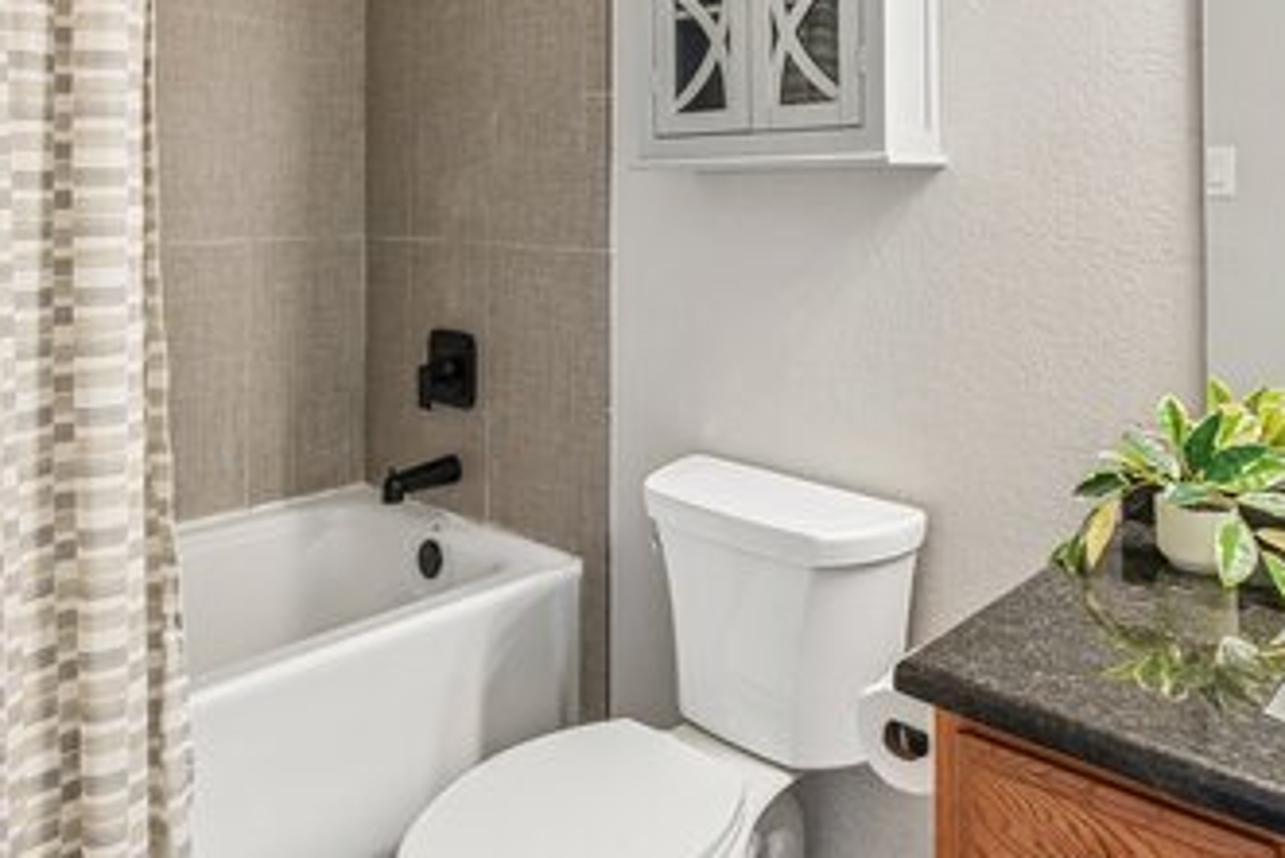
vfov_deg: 42.8
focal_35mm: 29
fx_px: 1036
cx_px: 648
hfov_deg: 63.6
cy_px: 165
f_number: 10
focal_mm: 15
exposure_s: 1/8
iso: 800
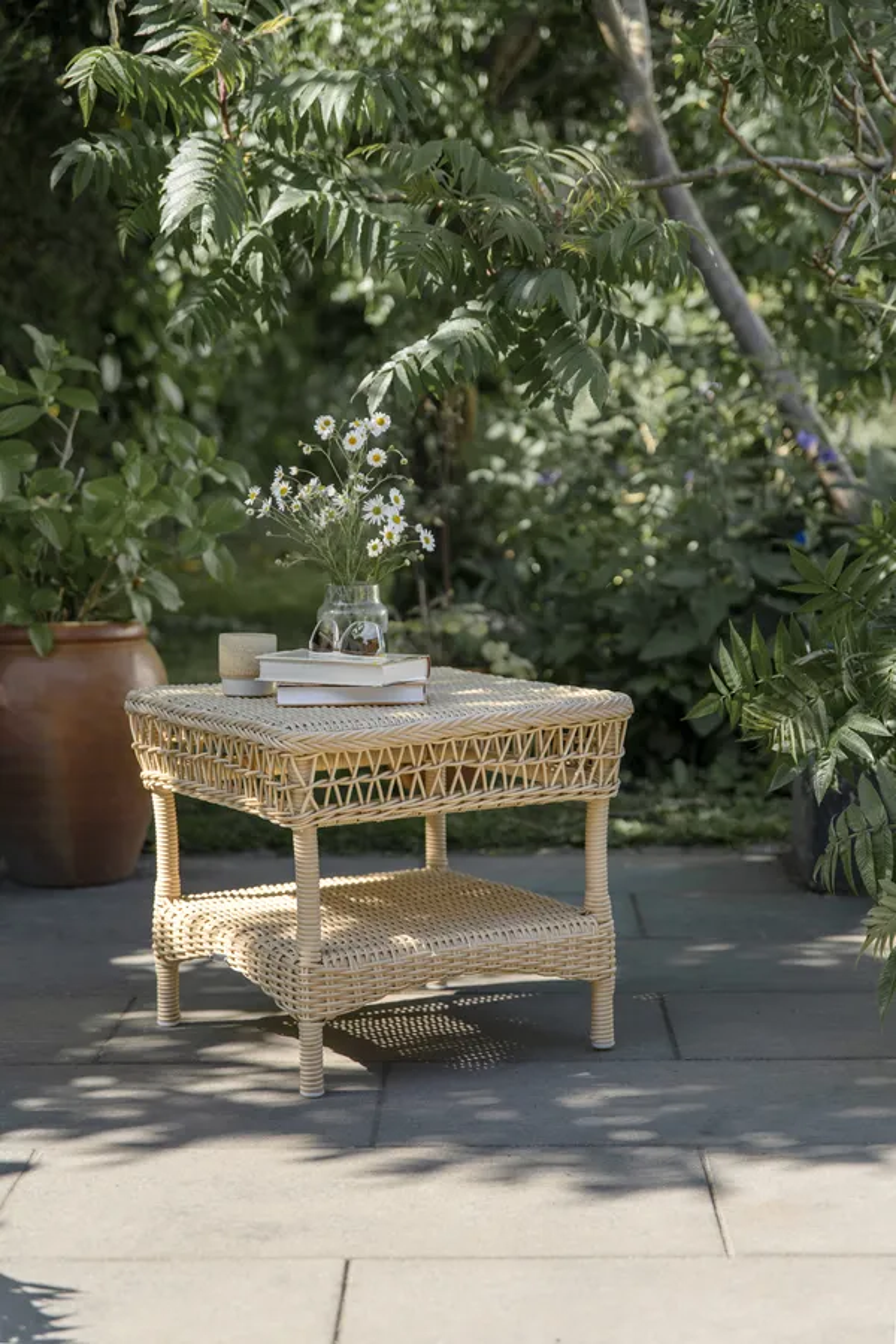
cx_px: 448
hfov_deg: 19.5
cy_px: 672
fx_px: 2613
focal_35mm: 70
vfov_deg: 28.8
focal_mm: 70
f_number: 2.8
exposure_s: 1/800
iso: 100
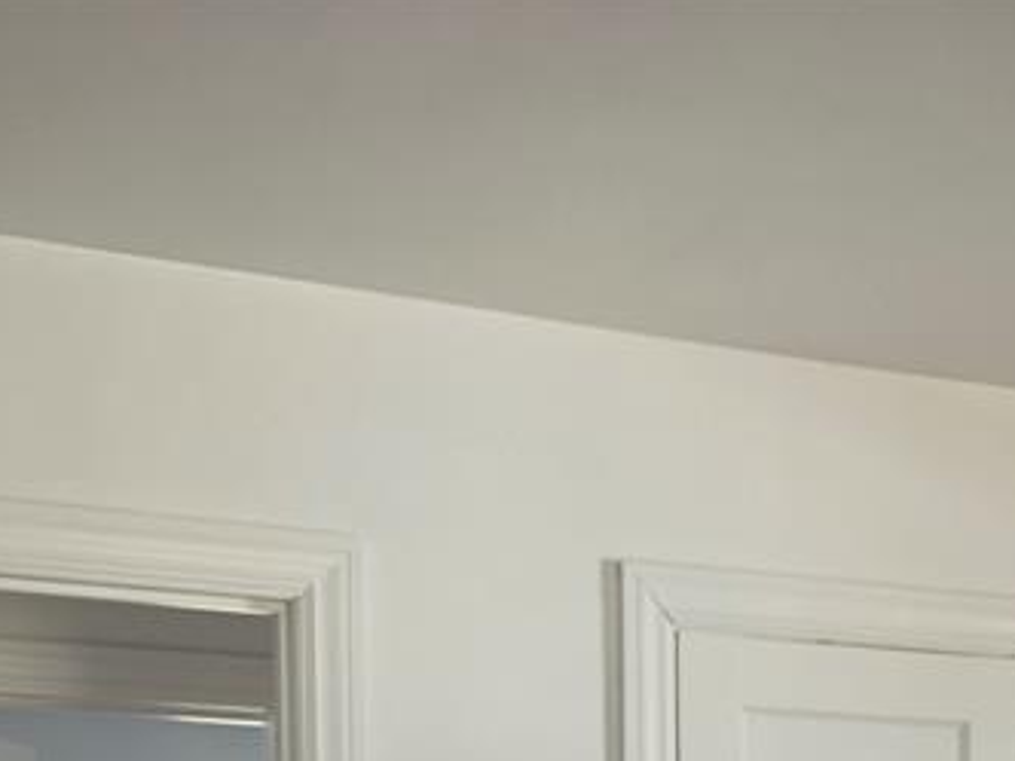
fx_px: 2082
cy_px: 1164
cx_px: 816
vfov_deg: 18.3
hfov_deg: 26.9
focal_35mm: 71
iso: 160
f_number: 1.7
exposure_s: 1/120
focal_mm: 6.3
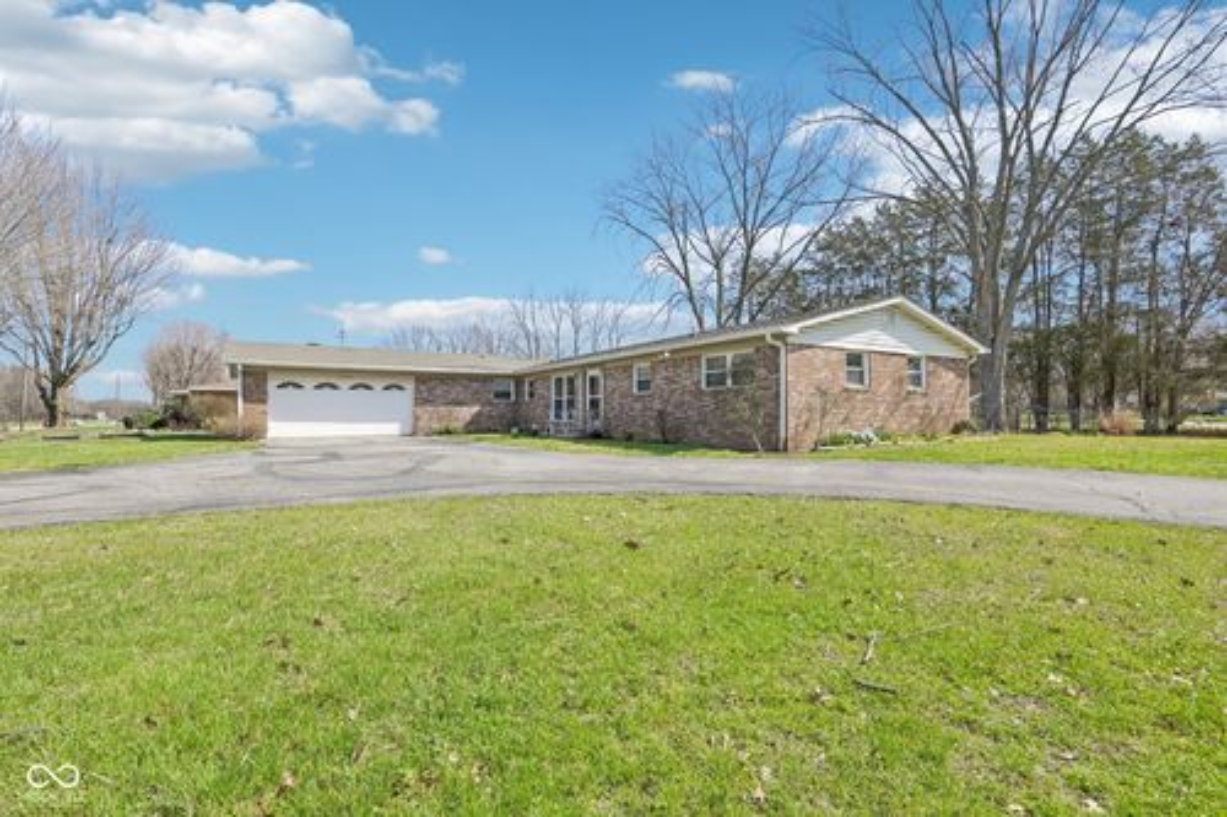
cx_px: 614
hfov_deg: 96.8
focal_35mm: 16
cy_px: 408
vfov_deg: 73.7
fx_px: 545
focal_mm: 16
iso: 100
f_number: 8
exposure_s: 1/250
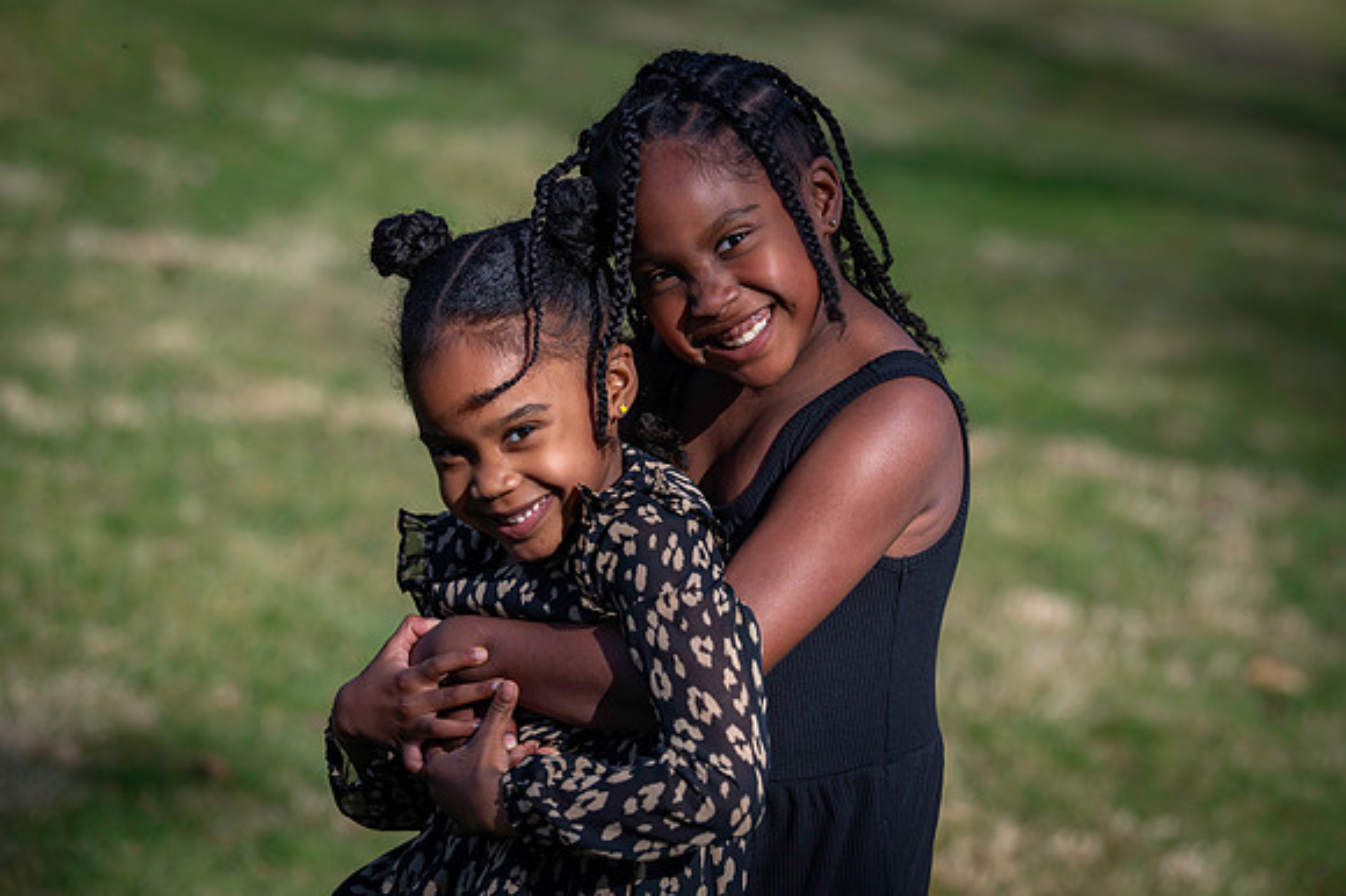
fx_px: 5044
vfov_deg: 10.1
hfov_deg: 15.2
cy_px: 448
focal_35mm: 135
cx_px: 673
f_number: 4
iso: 250
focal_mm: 135
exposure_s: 1/1600
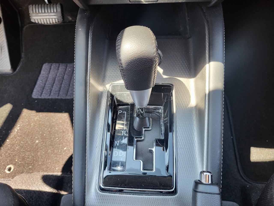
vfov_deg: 53.1
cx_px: 137
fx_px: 206
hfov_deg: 67.3
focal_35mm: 26
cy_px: 103
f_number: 1.8
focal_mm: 5.4
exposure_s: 1/120
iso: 80
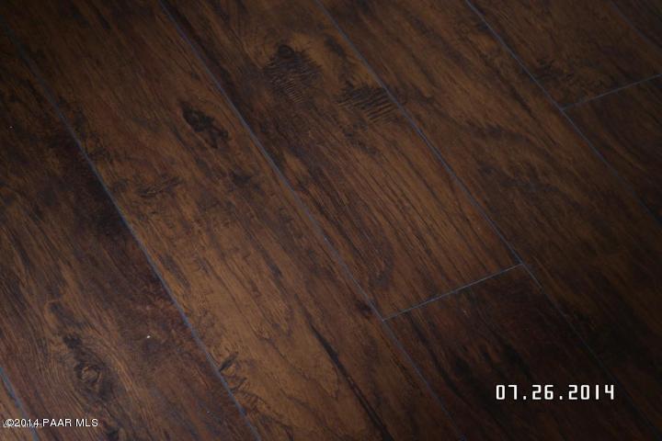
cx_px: 331
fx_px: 1416
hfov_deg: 26.3
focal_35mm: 77
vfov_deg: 17.7
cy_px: 220
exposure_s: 1/80
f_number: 5.6
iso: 400
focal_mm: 50
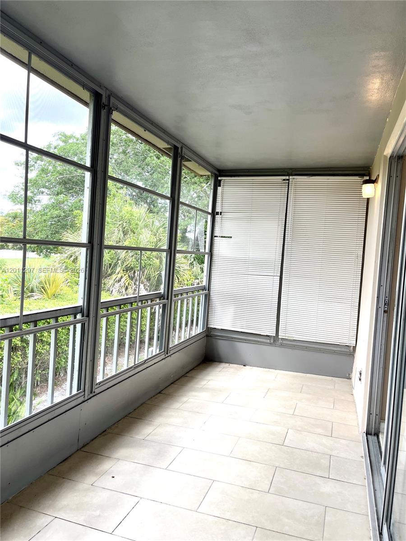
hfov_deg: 53.1
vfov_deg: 67.3
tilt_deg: -2.3
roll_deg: -3.7
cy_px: 270
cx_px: 203
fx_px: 407
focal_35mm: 26
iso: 50
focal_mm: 5.1
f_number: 1.6
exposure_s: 1/452
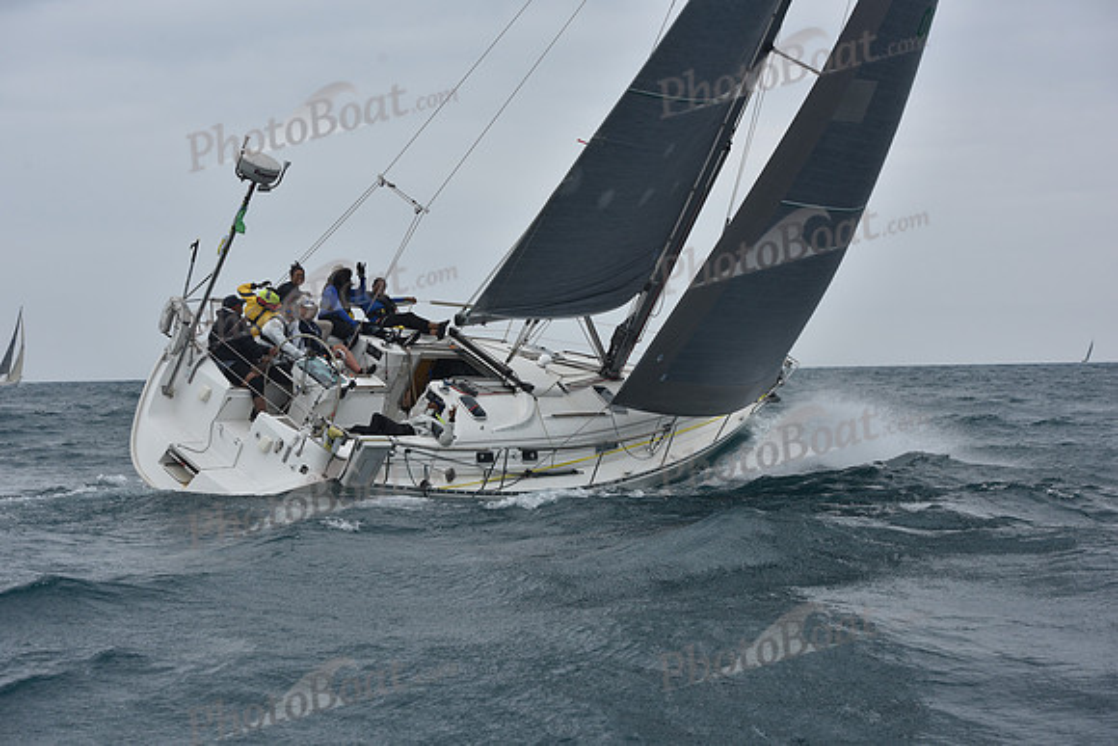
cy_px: 373
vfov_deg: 19.5
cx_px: 559
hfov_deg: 28.8
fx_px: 2174
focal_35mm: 70
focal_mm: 70
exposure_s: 1/800
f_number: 7.1
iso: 250
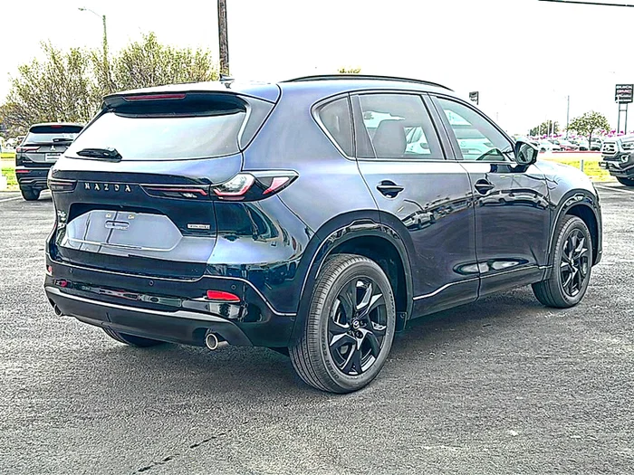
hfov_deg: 50.1
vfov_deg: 38.7
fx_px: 678
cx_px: 317
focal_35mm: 37
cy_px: 238
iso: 80
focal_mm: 6.86
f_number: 1.78
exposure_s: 1/880
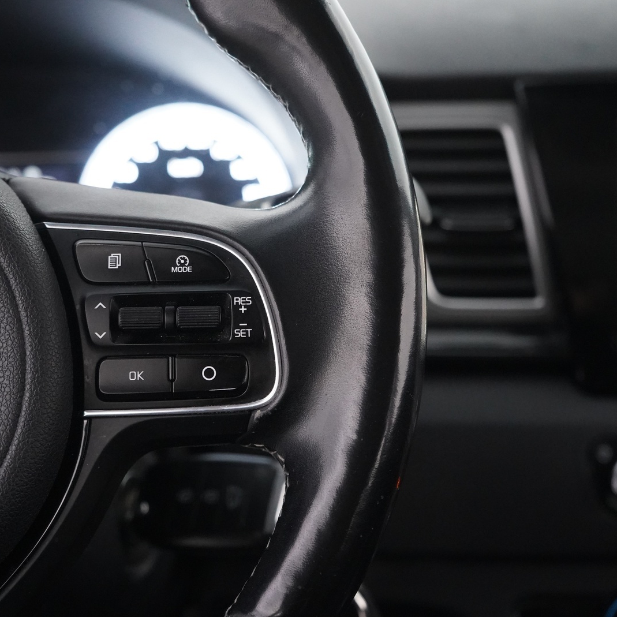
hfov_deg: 22.8
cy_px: 306
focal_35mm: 76
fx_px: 1533
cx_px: 272
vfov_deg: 22.8
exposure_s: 1/40
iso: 10000
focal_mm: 59
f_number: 5
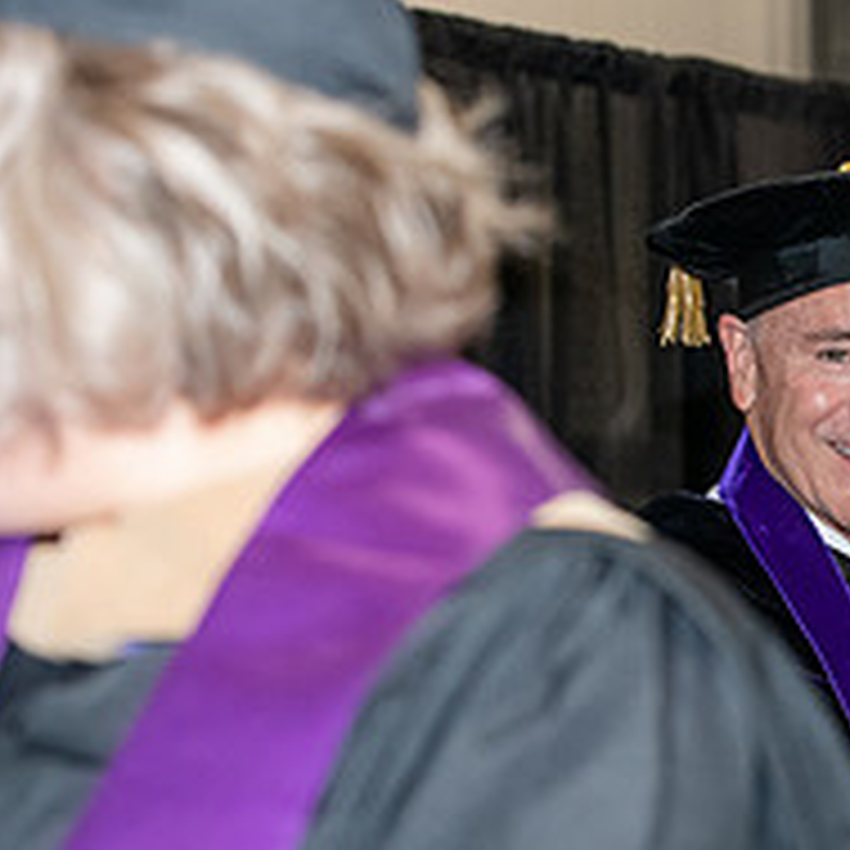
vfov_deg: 9.5
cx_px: 1214
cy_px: 749
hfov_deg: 9.3
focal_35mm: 183
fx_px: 5084
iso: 2500
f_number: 5.6
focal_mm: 70
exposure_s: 1/200
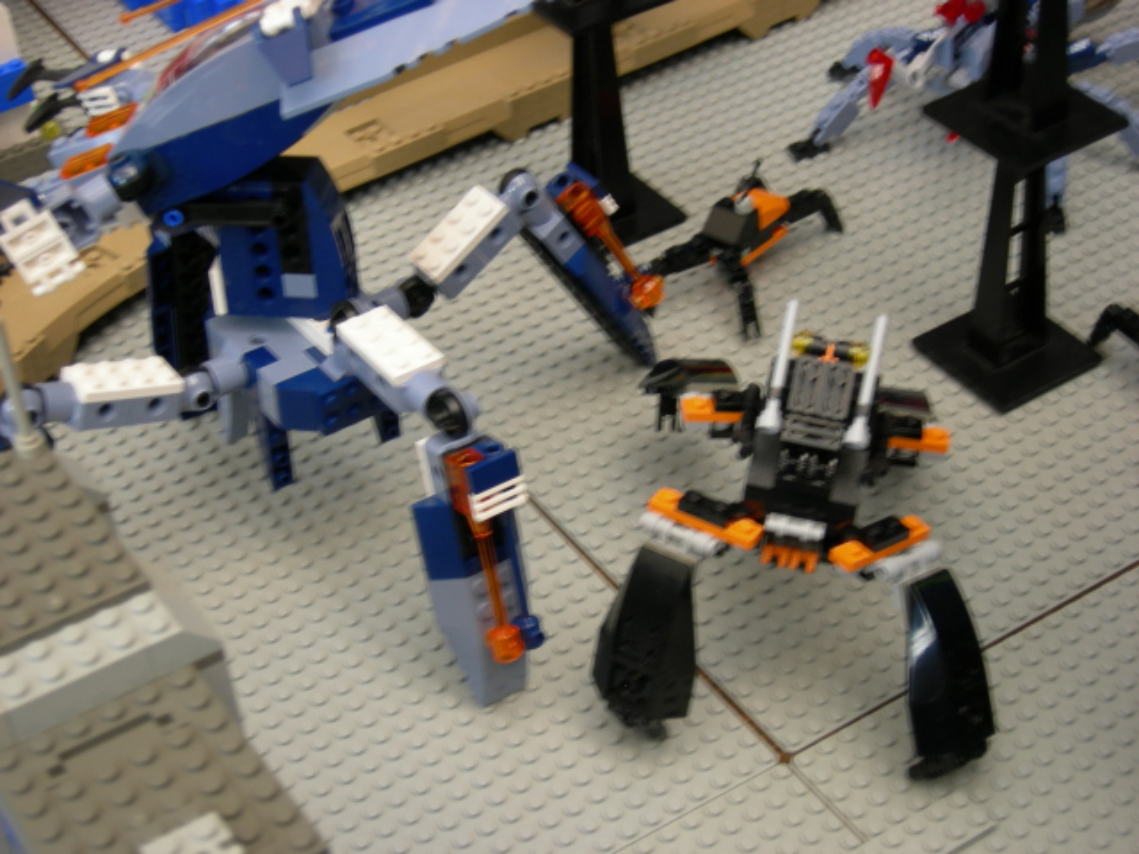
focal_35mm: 66
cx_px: 570
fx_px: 2172
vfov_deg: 22.3
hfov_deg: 29.4
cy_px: 427
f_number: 3.5
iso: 64
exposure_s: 1/6.8
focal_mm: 13.7
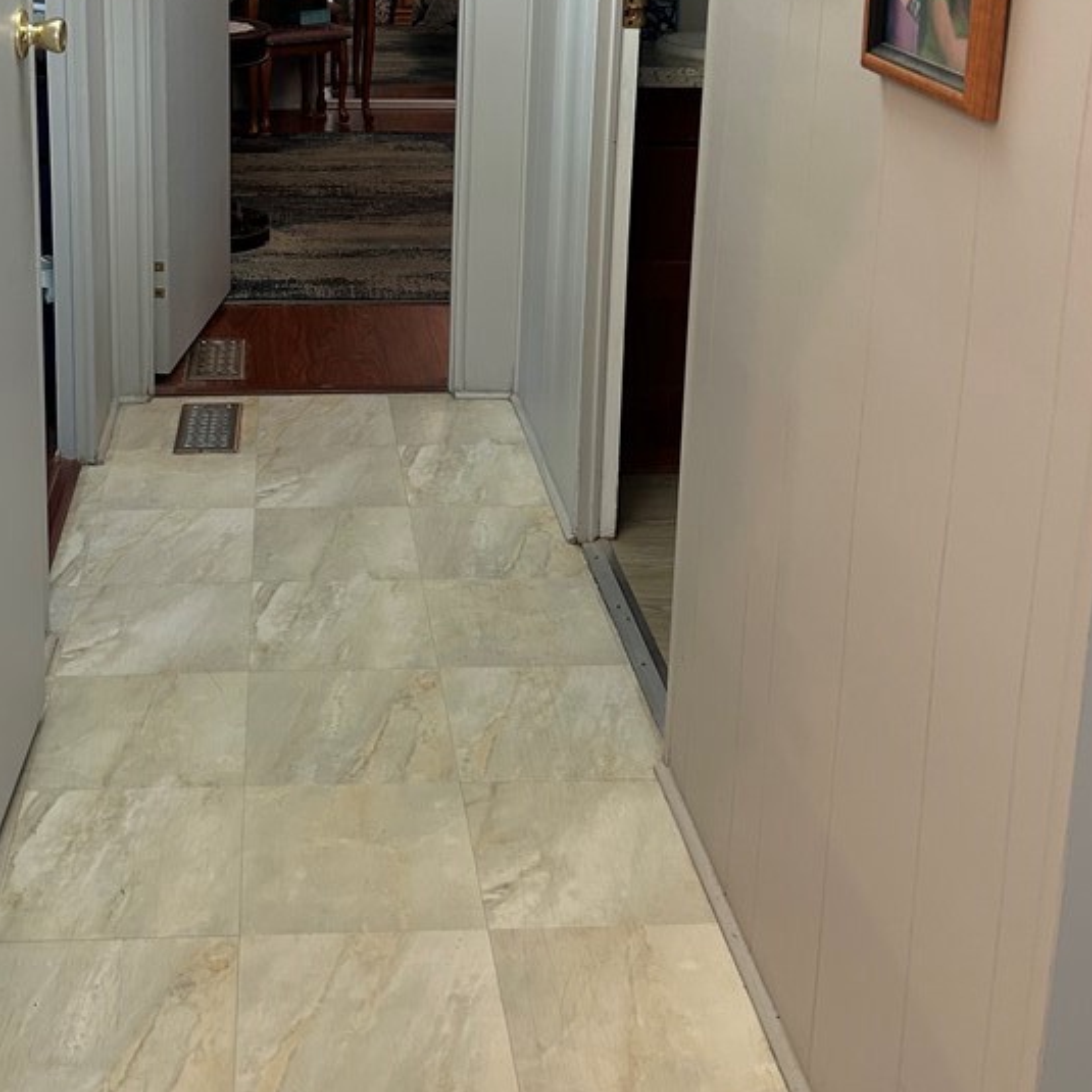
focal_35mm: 44
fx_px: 1570
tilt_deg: -12.6
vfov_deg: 36.6
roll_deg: -1.3
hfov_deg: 38.0
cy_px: 165
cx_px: 388
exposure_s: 1/60
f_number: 1.5
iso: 160
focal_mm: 5.7
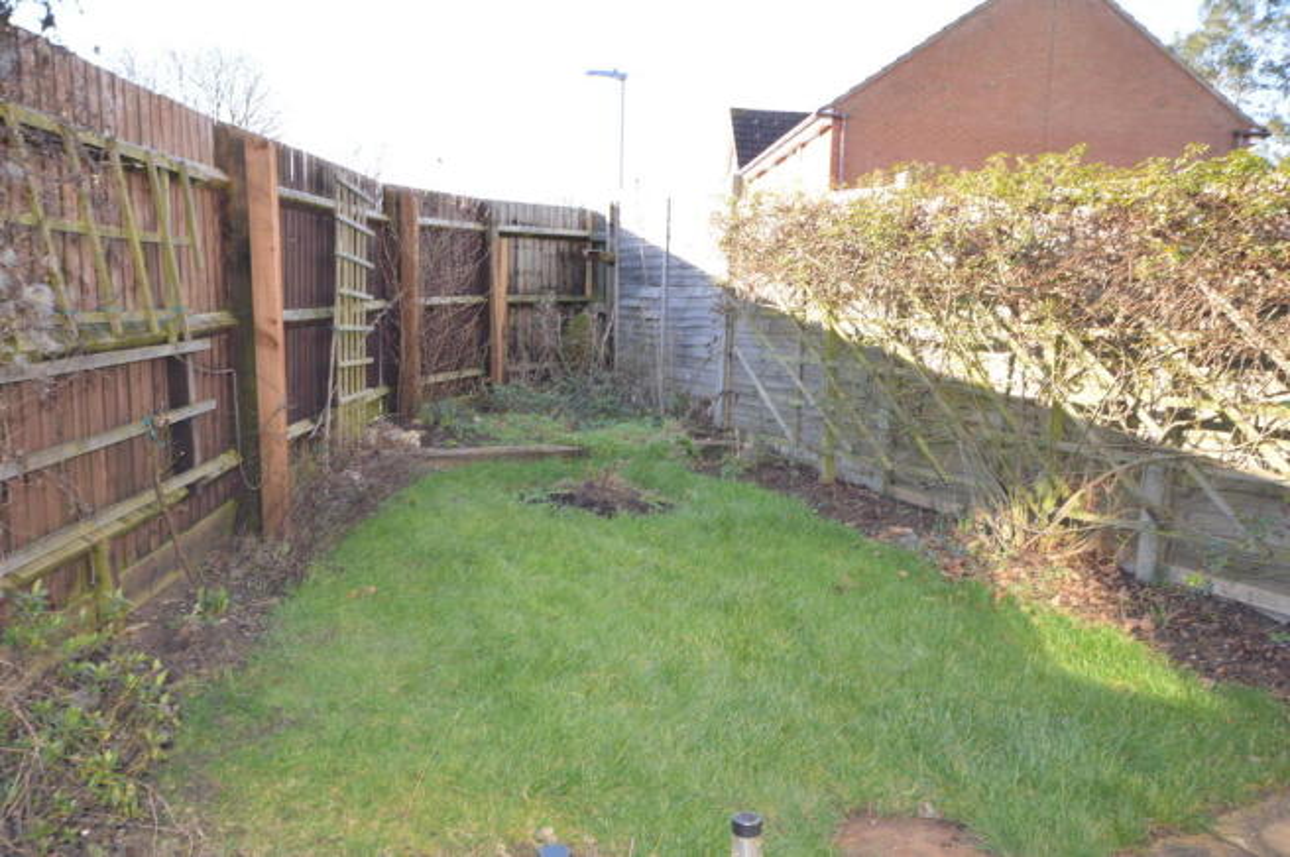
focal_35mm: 30
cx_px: 645
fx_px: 1074
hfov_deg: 62.0
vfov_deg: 43.5
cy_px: 428
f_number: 5.6
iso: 400
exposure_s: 1/100
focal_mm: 20
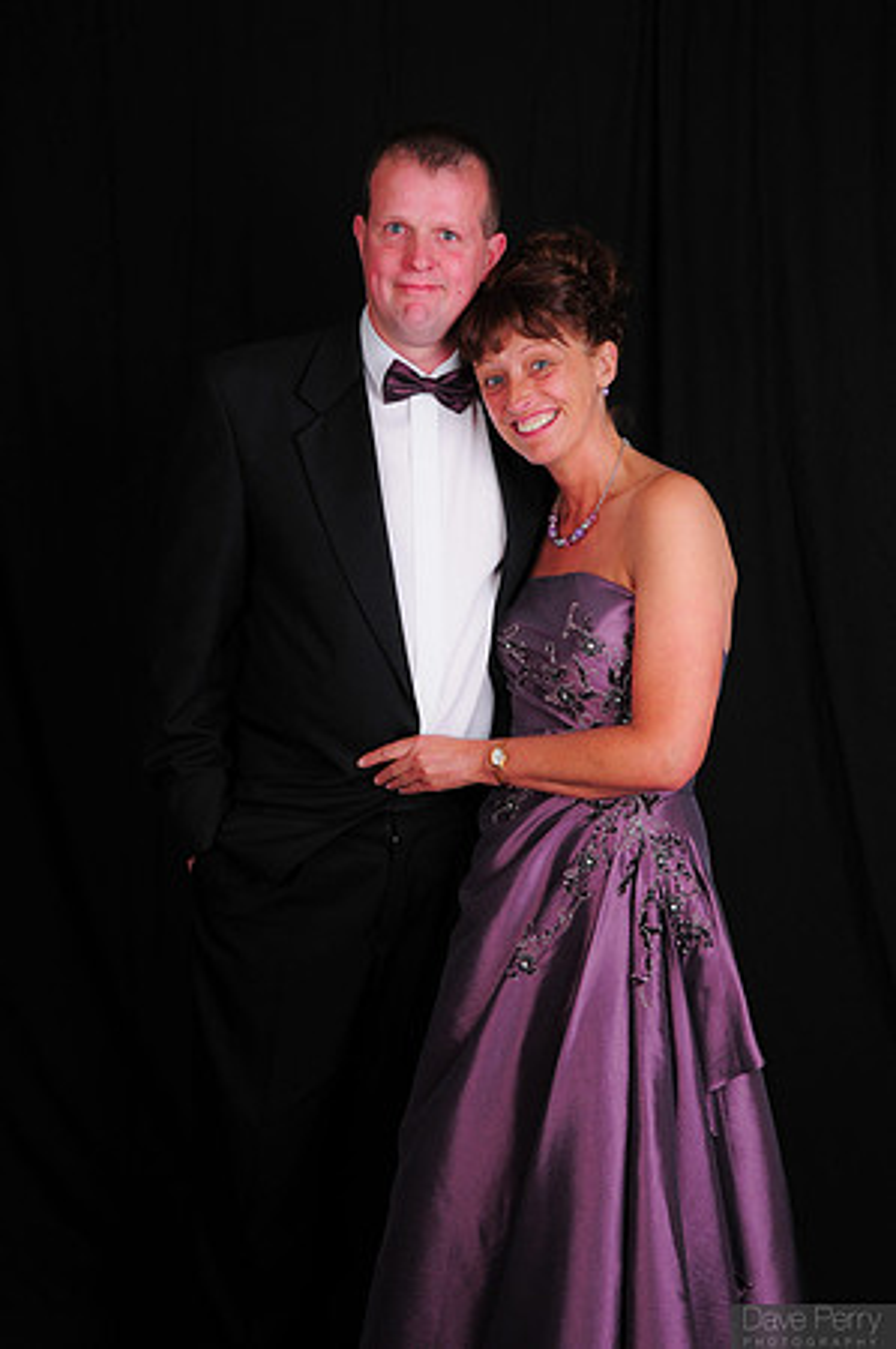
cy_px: 674
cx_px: 448
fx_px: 1347
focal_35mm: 36
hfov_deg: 36.8
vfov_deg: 53.2
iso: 200
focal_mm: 24
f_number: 8
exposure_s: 1/125
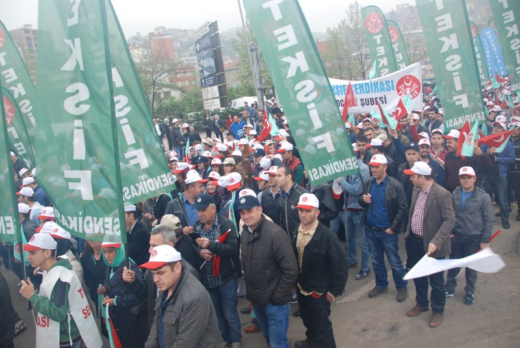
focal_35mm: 27
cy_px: 174
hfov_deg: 67.3
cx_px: 260
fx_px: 391
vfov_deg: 48.1
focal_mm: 18
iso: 125
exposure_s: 1/125
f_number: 5.6
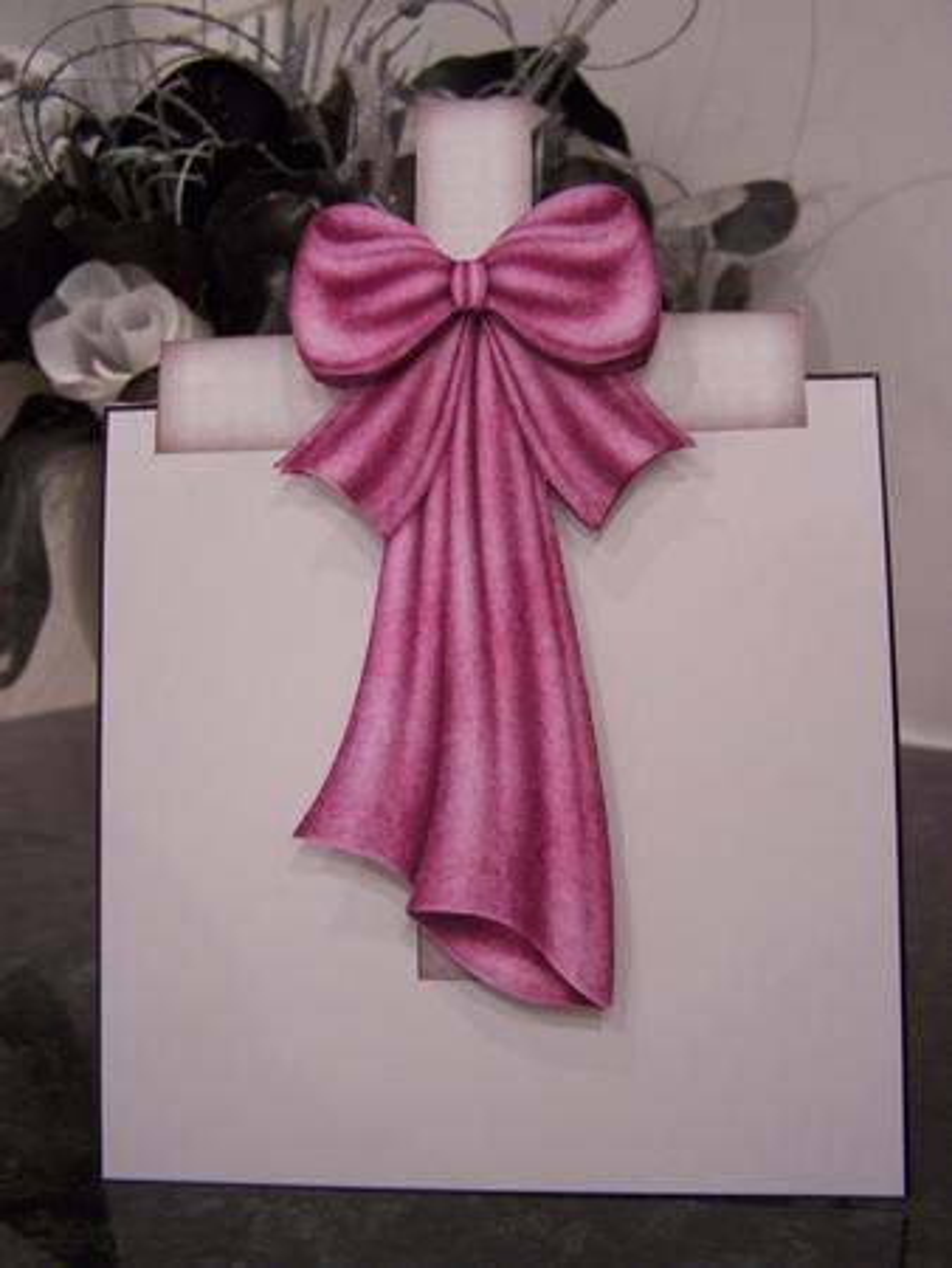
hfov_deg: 37.8
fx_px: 1392
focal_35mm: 38
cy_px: 634
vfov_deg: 49.0
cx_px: 476
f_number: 2.8
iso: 140
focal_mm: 6.3
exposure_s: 1/15
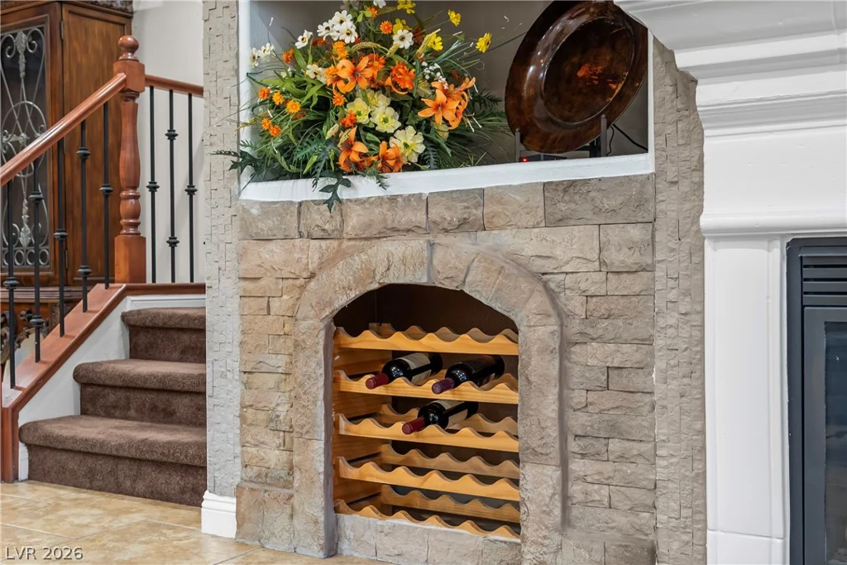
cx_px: 424
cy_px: 282
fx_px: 988
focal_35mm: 42
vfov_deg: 31.9
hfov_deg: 46.4
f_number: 3.5
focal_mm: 28
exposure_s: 1/250
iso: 400
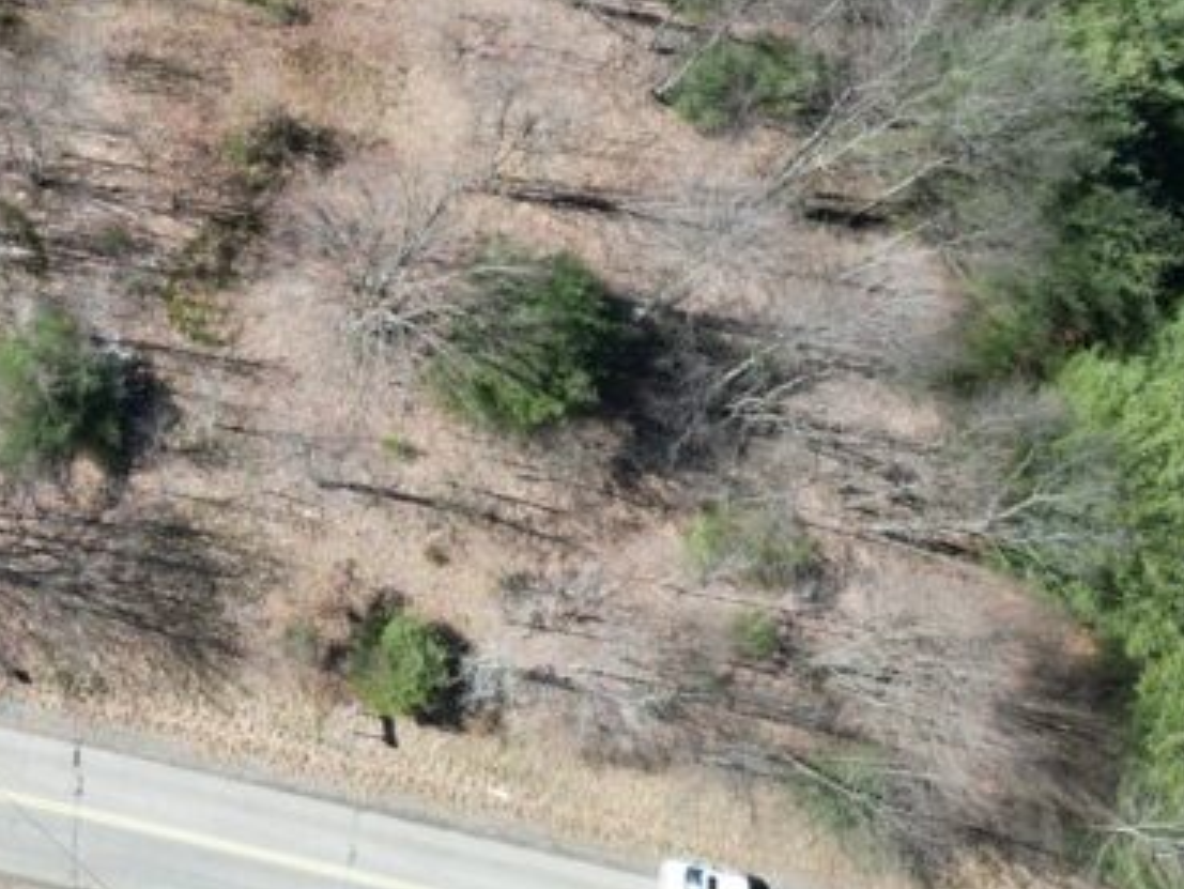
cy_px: 61
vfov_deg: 26.9
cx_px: 141
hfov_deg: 34.9
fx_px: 1779
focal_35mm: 52
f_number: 1.7
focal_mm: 6.72
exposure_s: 1/1250
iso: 120
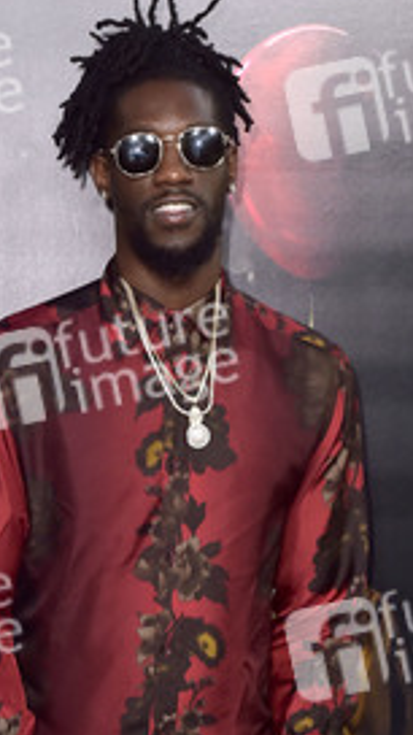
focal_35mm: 108
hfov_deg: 11.2
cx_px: 180
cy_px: 503
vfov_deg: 19.7
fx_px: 2103
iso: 640
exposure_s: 1/320
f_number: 6.3
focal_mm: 70
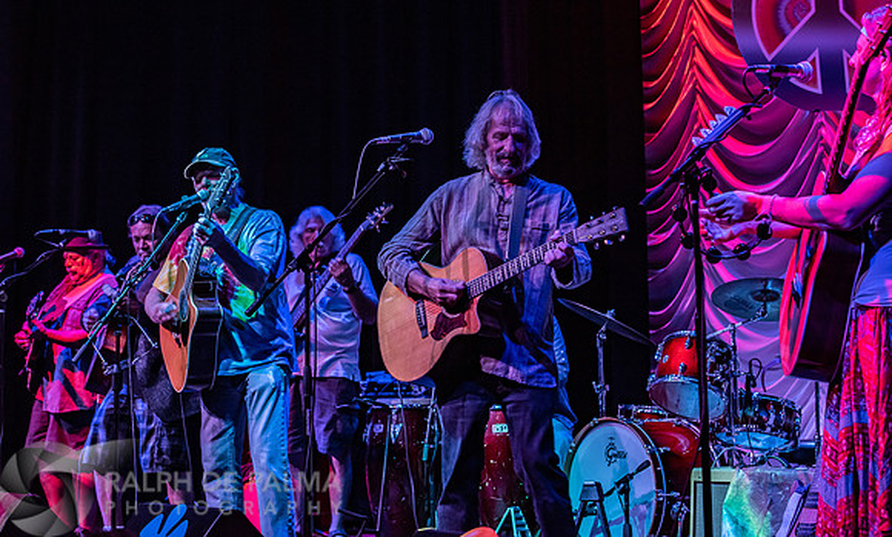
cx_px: 439
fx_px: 1761
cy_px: 235
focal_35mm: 73
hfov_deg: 28.4
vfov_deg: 17.3
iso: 1600
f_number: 5.6
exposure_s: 1/160
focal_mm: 70
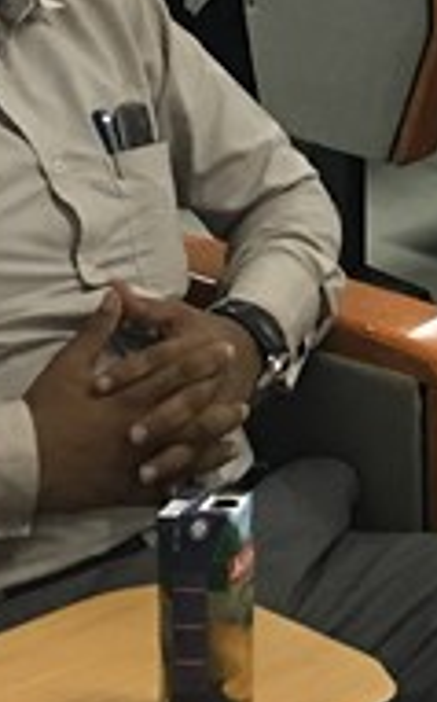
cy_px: -287
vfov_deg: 15.2
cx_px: 771
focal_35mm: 129
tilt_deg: -8.7
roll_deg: -1.5
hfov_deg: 9.7
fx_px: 2464
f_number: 2.2
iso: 80
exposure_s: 1/17
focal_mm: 4.15
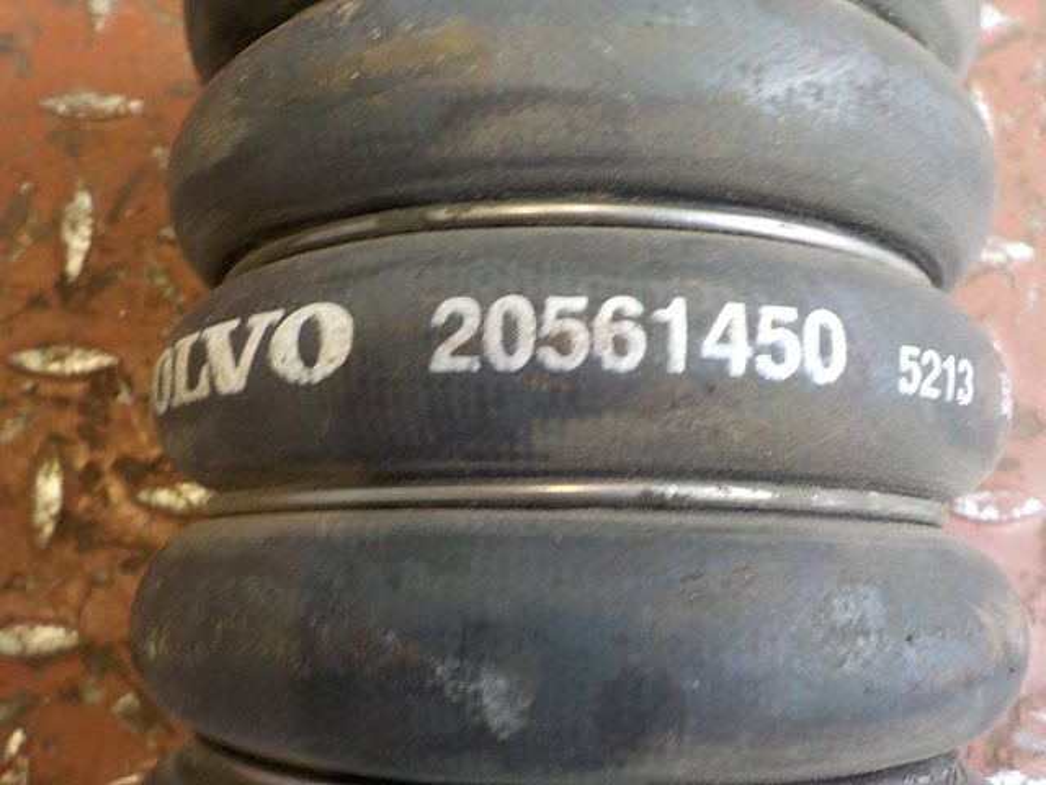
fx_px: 907
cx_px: 523
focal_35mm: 30
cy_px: 392
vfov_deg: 46.8
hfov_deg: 60.0
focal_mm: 4.1
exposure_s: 1/30
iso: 200
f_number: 3.3
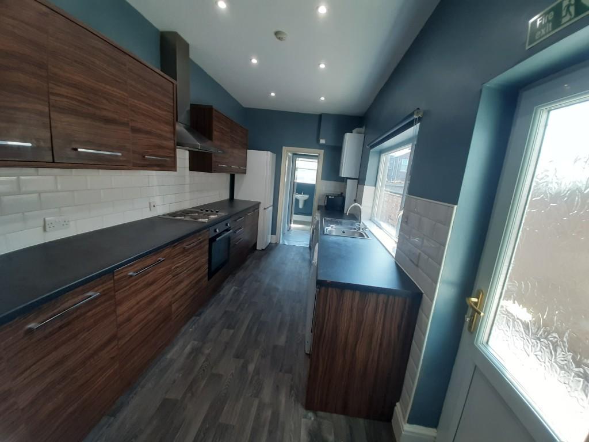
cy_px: 221
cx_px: 294
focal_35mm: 13
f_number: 2.2
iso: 50
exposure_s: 1/50
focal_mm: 1.42
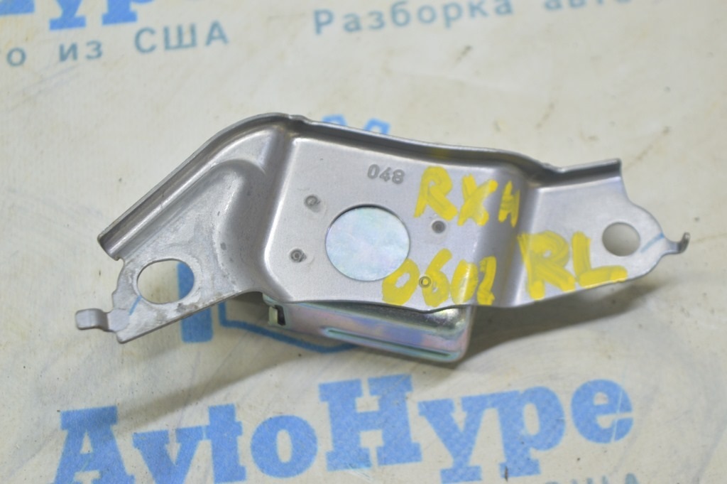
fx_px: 1665
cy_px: 242
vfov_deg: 16.5
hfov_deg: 24.6
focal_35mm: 82
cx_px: 364
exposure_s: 1/20
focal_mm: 55
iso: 400
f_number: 5.6
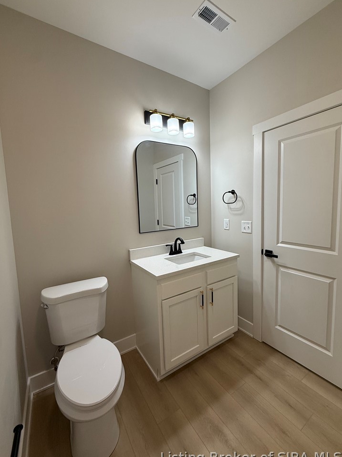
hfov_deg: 81.7
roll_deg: +0.9
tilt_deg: -5.8
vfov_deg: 98.2
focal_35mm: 15
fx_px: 198
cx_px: 176
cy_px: 224
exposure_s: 1/120
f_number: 2.2
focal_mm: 2.22
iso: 125
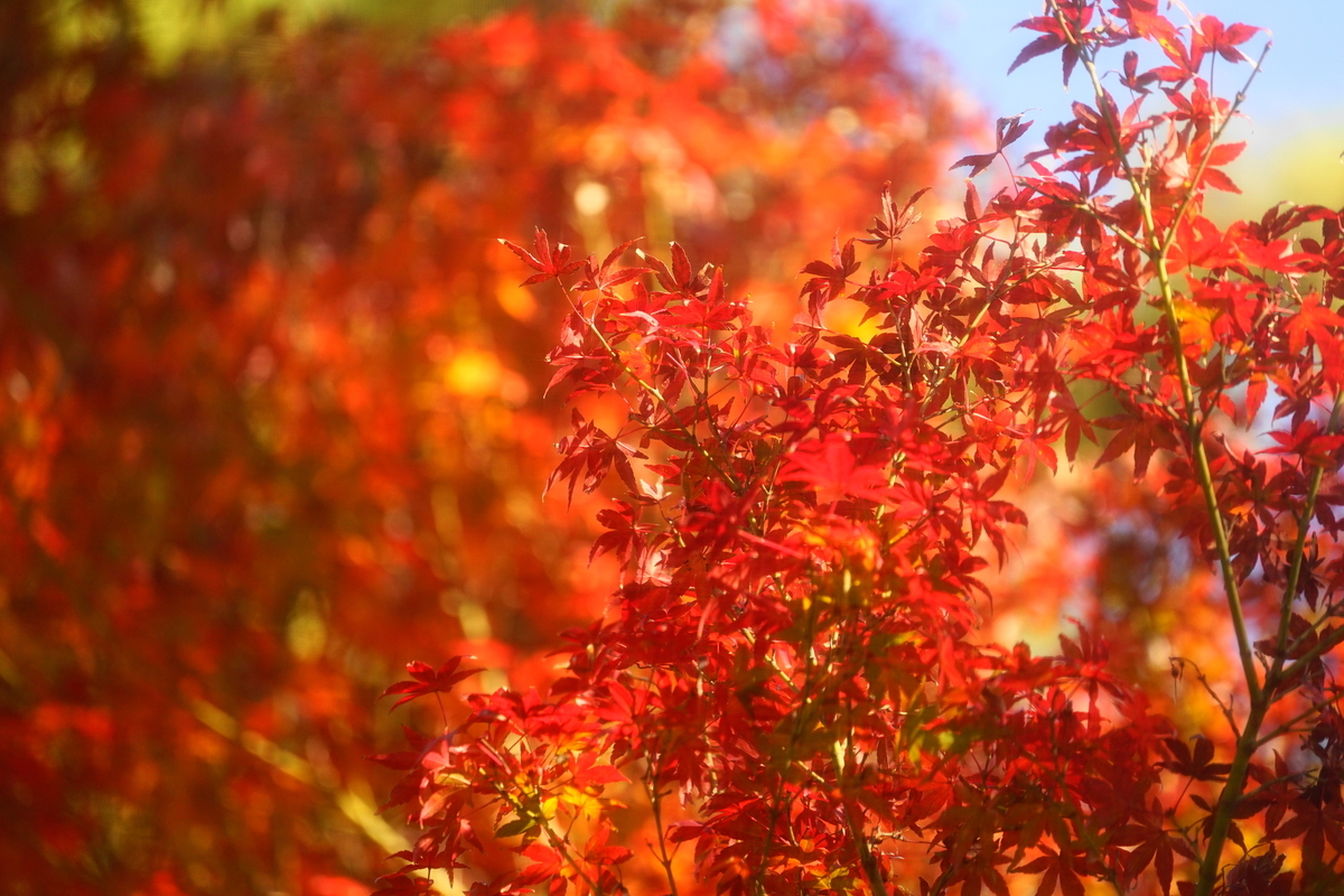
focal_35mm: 300
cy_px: 448
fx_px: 11199
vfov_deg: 4.6
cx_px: 672
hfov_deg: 6.9
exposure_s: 1/320
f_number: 5.6
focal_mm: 300
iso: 320
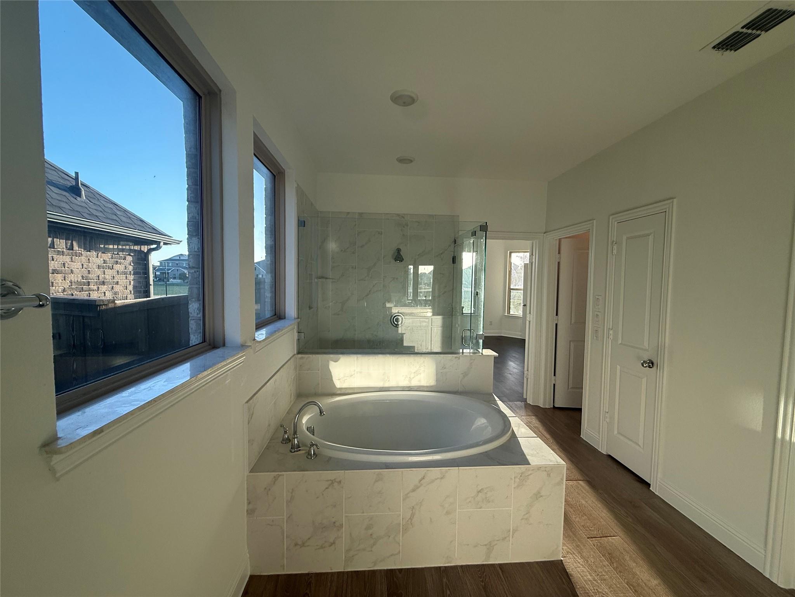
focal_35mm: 14
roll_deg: -1.4
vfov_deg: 85.7
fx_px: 322
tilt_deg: -2.2
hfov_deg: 102.1
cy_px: 298
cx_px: 398
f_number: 2.2
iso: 64
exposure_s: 1/236
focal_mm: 2.22
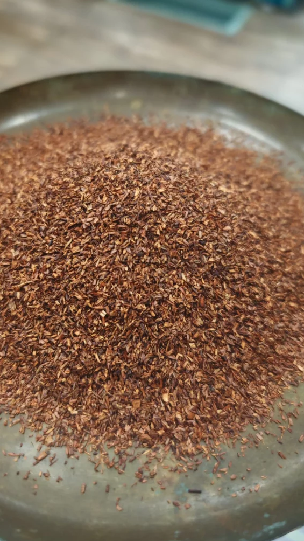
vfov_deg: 64.3
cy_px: 275
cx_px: 120
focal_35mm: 30
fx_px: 430
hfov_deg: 38.8
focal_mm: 6.83
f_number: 1.4
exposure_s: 1/50
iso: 320
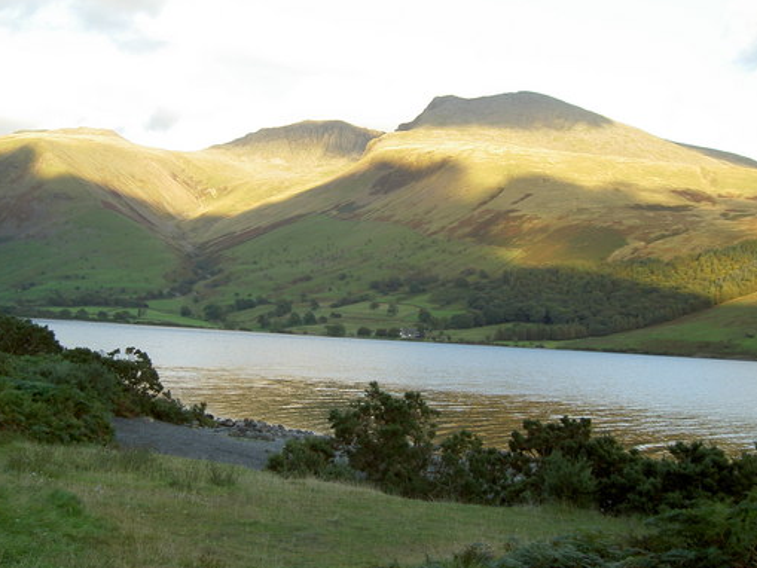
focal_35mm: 49
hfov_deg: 38.8
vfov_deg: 29.7
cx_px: 315
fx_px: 1072
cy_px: 305
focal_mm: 8
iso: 50
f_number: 2.8
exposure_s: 1/125
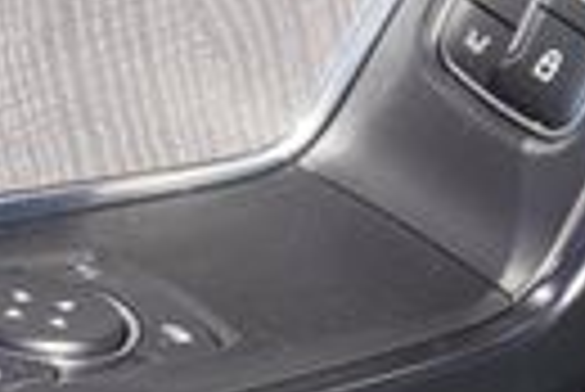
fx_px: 3611
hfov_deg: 9.2
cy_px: 378
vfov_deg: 6.2
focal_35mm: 222
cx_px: -4
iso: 100
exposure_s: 1/125
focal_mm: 30
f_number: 6.3
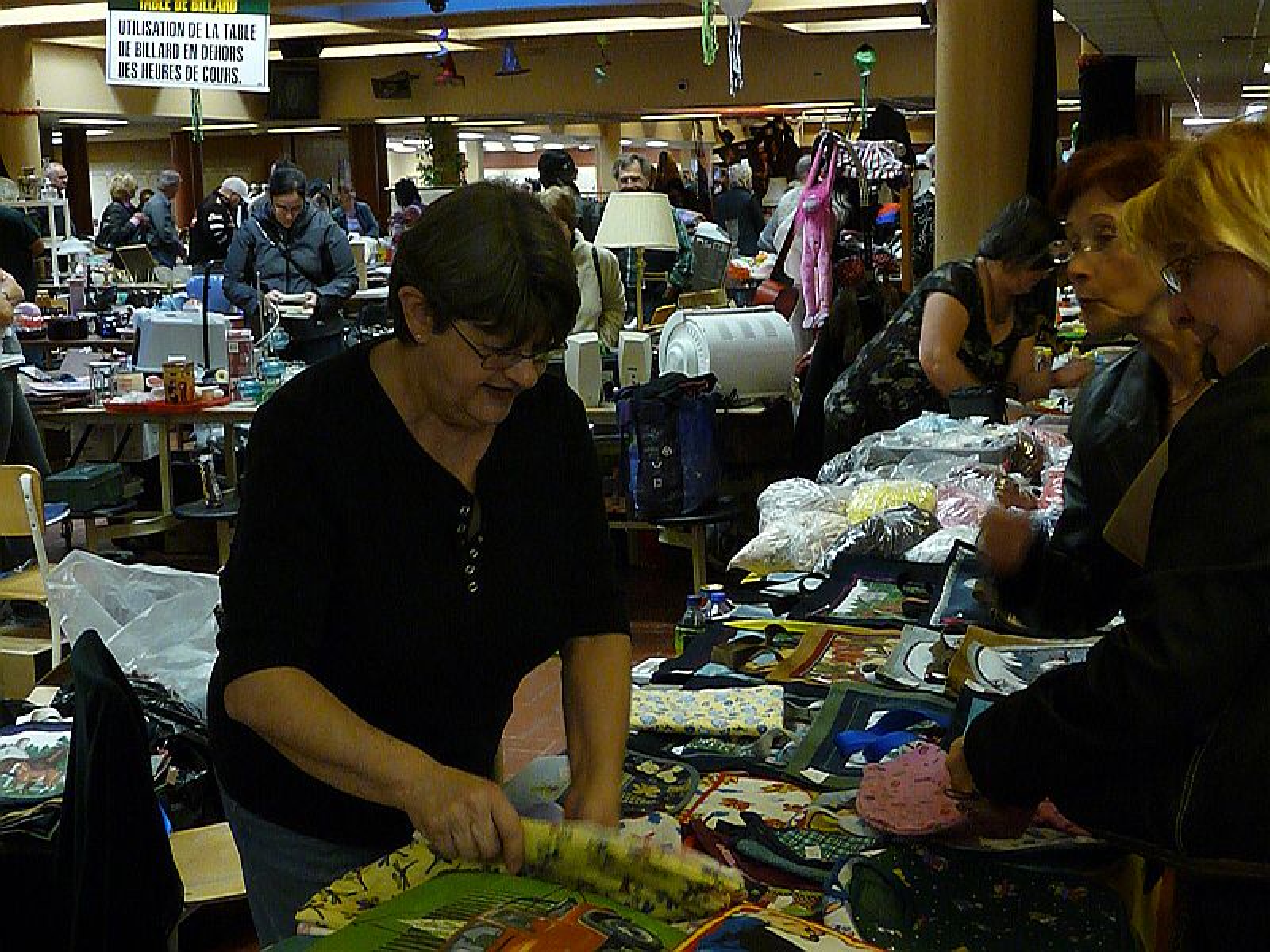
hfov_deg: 38.2
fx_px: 1834
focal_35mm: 50
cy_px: 476
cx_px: 635
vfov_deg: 29.1
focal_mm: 8.5
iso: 800
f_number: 4.2
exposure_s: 1/15
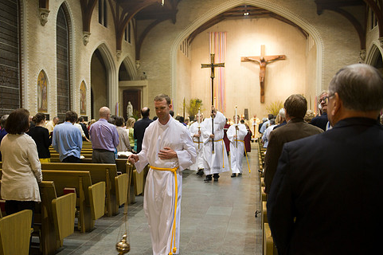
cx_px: 170
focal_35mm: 35
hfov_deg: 54.3
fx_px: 372
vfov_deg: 37.8
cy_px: 141
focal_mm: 29
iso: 1000
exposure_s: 1/60
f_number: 2.8
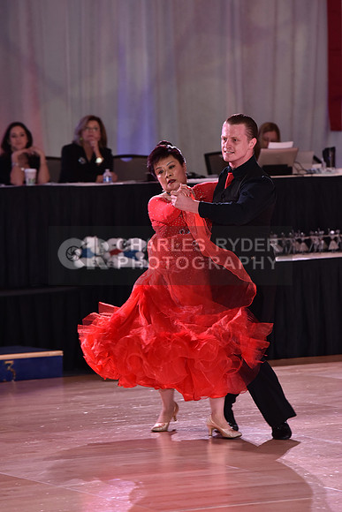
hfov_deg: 7.6
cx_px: 171
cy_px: 256
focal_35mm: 180
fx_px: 2563
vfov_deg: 11.4
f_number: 4.5
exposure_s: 1/250
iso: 1600
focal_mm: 180
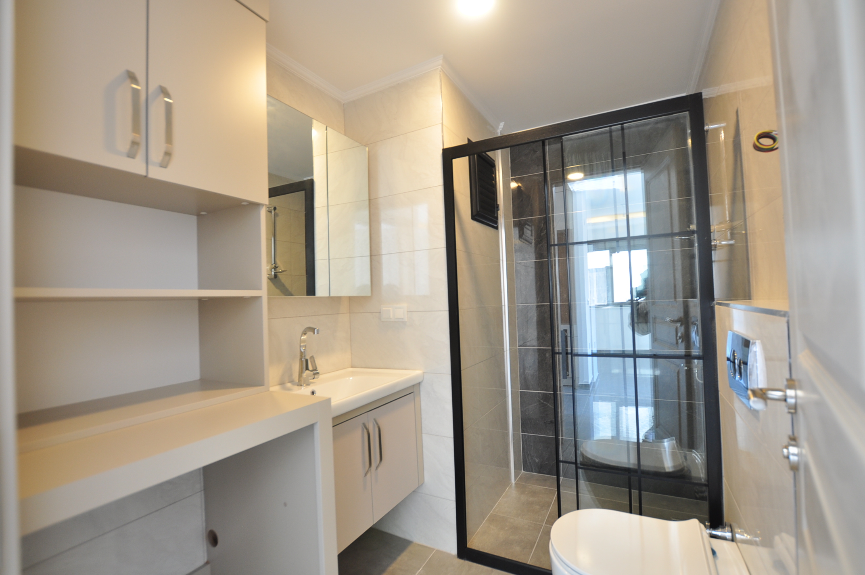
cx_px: 432
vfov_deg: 71.9
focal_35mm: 16
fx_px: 396
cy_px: 288
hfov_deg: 95.0
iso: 200
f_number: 4
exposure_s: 1/15
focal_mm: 11
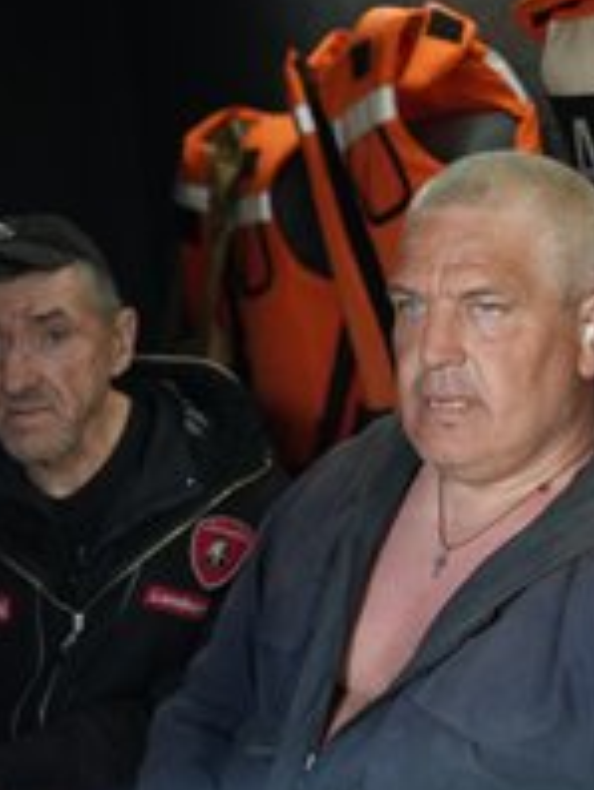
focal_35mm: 97
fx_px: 2215
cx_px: 271
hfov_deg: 15.3
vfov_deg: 20.2
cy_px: 477
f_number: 2.8
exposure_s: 1/50
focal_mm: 50
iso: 1000
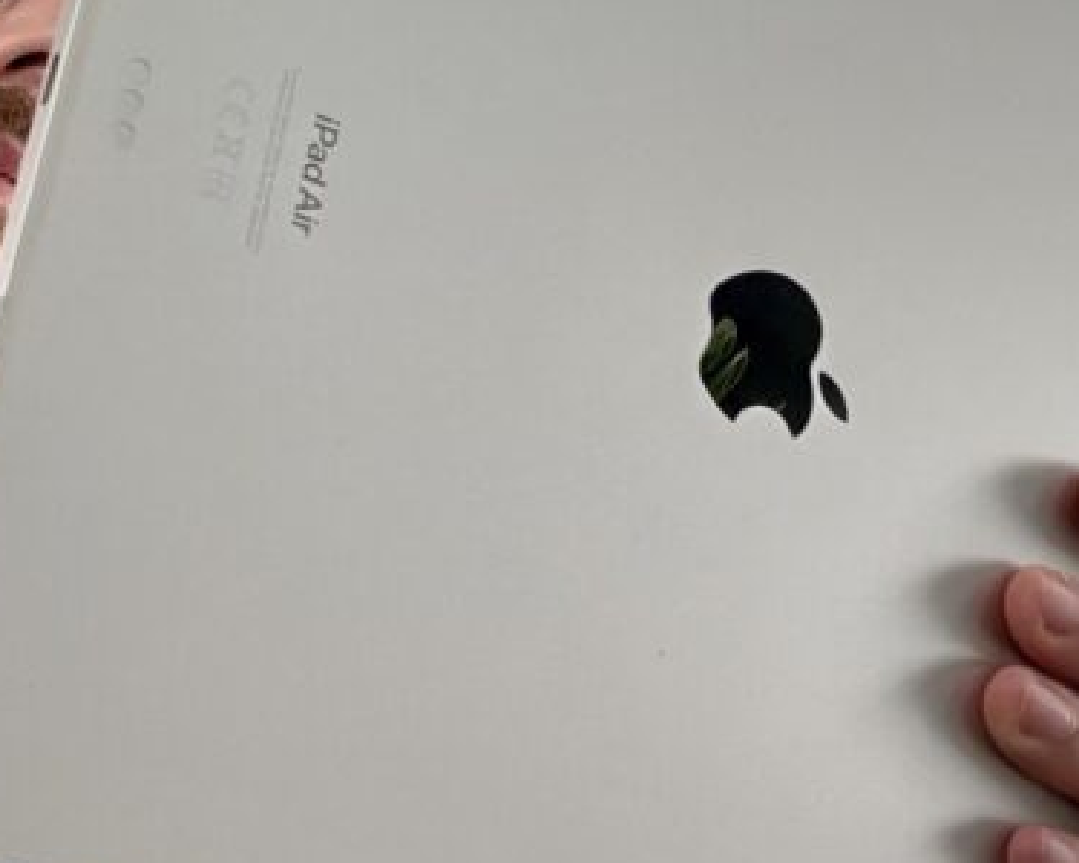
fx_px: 1916
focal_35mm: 60
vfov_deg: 25.3
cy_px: 296
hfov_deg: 31.2
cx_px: 374
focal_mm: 2.69
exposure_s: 1/111
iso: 64
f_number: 1.9
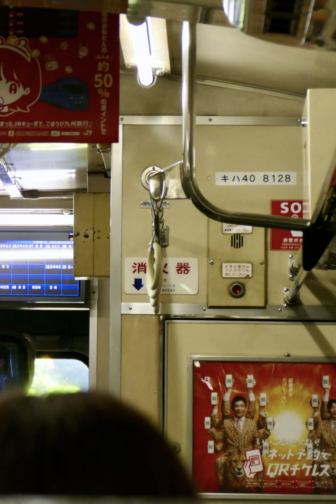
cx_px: -41
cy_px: 251
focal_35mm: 257
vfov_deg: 8.0
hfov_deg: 5.3
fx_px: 3597
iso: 800
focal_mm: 58.01
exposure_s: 1/100
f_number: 3.9
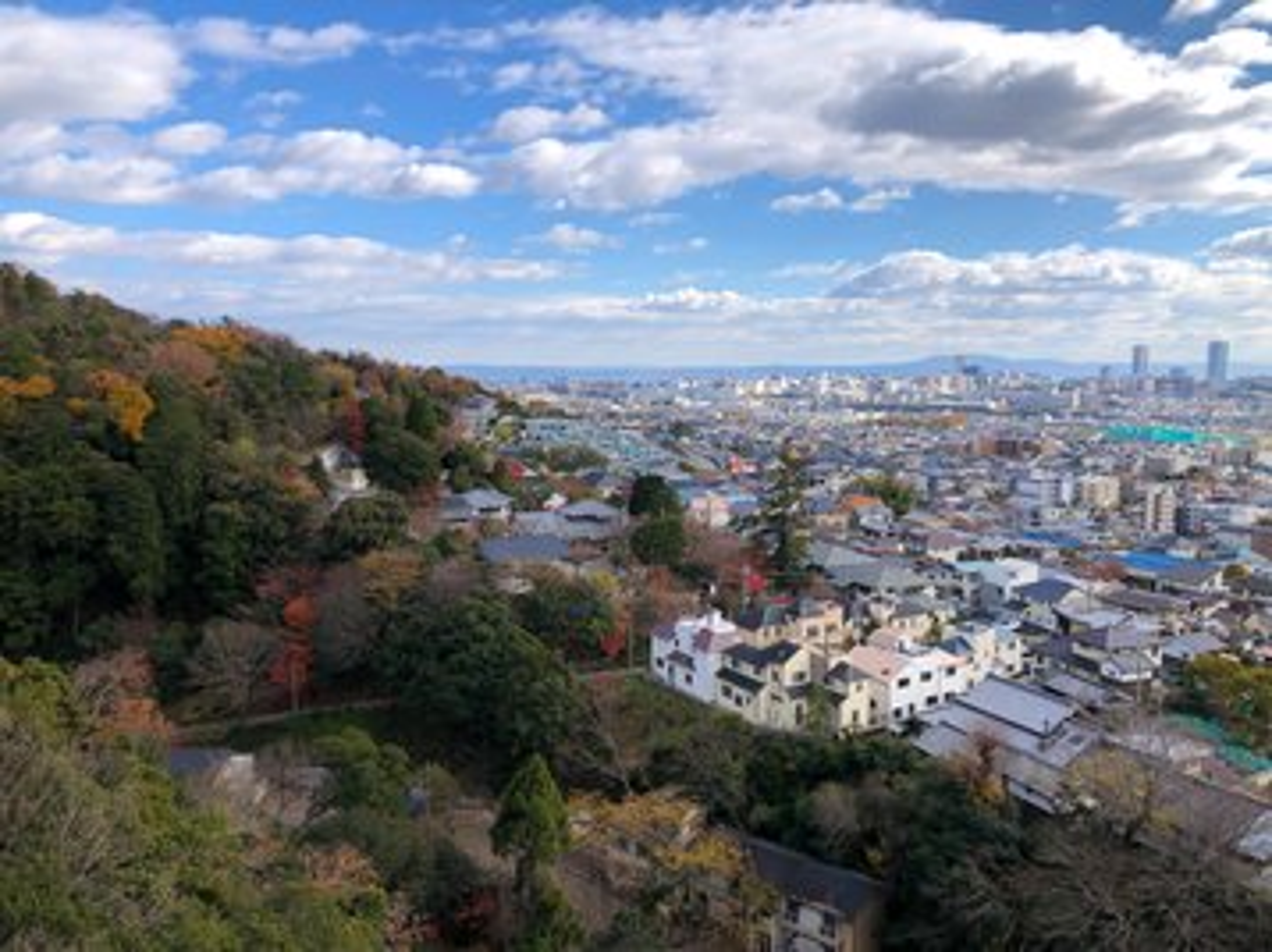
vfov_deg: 49.7
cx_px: 636
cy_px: 476
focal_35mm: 28
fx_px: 1028
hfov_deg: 63.5
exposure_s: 1/2000
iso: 20
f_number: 1.8
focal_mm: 4
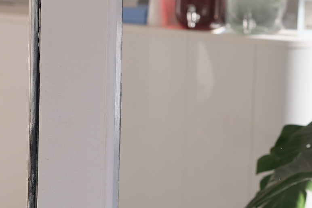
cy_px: -11
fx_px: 997
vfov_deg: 11.8
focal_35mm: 115
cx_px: 317
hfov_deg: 17.4
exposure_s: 1/450
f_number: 3.6
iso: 320
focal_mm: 33
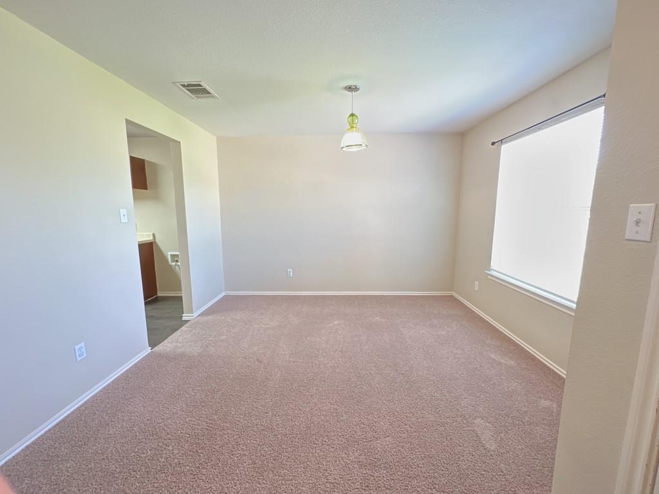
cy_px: 247
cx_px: 330
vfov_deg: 85.7
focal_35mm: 14
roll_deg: +0.0
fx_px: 267
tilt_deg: -8.3
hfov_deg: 102.1
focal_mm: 2.22
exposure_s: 1/24
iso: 1000
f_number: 2.2
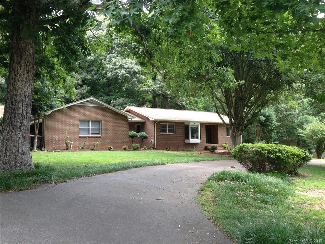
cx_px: 162
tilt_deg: +2.1
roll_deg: +0.7
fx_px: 329
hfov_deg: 52.6
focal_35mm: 35
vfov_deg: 40.7
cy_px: 122
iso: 50
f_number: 2.4
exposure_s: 1/120
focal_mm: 4.28
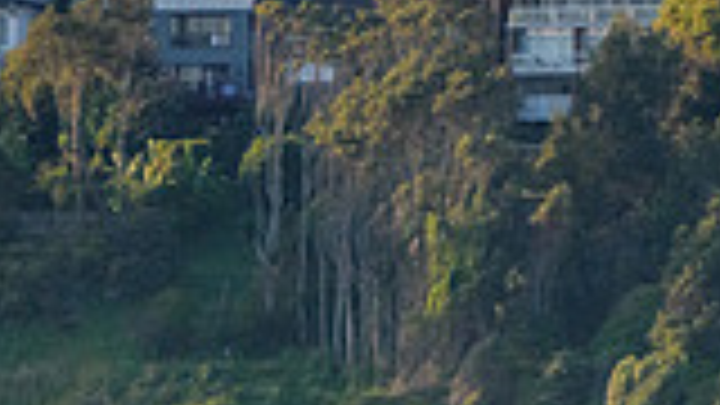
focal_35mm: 901
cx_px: 720
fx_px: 17201
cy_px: 704
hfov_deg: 2.4
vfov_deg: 1.3
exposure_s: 1/2000
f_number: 5.6
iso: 800
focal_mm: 155
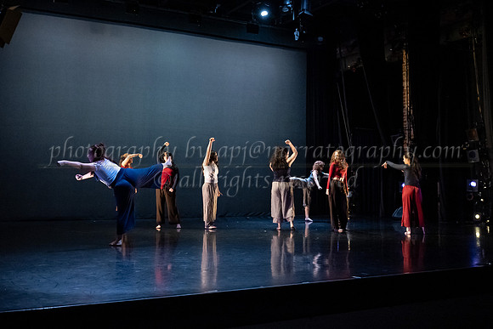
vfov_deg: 33.1
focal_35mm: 40
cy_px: 149
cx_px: 223
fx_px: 553
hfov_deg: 48.0
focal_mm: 34
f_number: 3.2
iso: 4000
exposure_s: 1/400
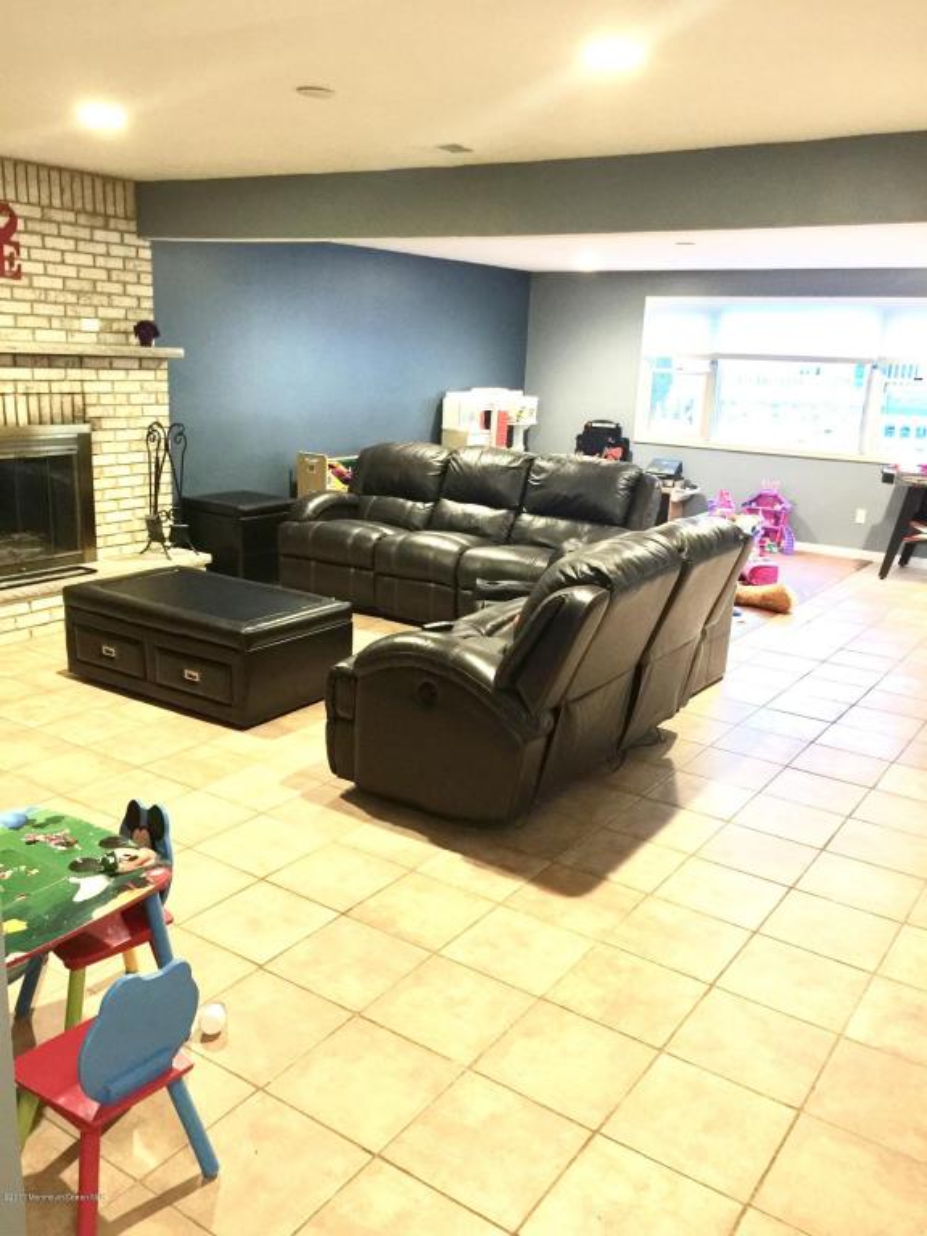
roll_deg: -1.0
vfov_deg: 61.7
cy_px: 618
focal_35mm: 29
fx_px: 1035
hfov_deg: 48.2
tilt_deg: -14.4
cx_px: 464
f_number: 2.2
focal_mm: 4.15
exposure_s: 1/10
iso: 125
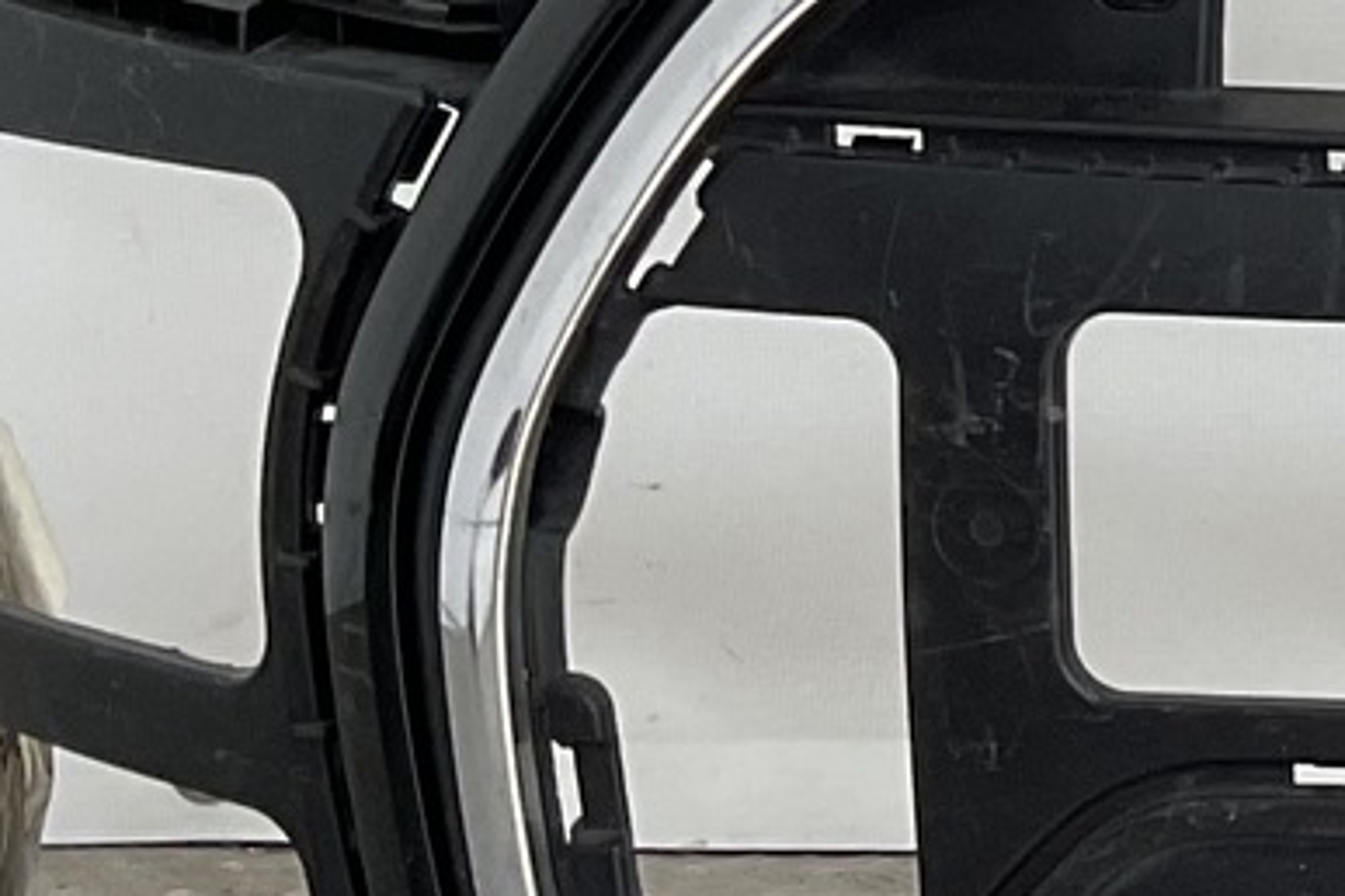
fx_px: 5865
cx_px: 2857
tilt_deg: -7.6
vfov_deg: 8.7
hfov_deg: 11.5
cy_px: 177
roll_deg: -2.2
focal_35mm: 157
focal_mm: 3
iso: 16
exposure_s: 1/231
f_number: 1.8
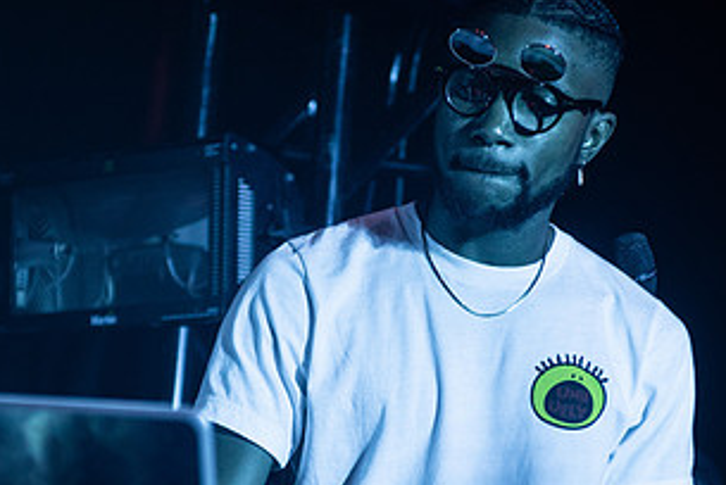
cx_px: 262
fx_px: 2685
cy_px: 355
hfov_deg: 15.4
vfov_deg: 10.3
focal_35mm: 133
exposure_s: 1/250
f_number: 3.2
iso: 1250
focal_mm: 70
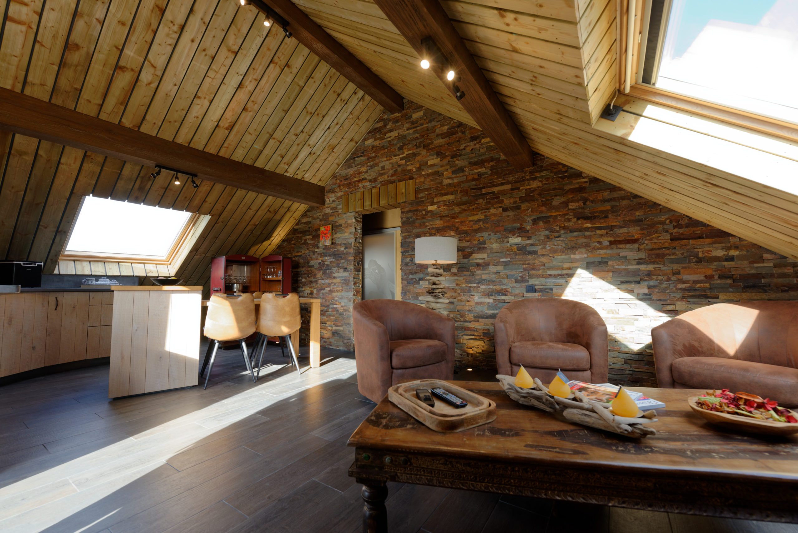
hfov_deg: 100.4
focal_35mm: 15
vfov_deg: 77.4
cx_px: 399
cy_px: 266
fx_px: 333
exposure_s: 1/50
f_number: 5.6
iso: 250
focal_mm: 15
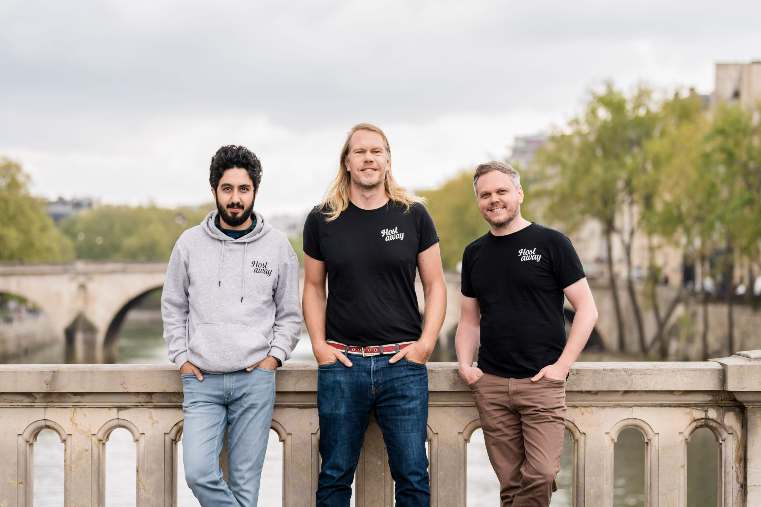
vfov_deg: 15.2
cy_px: 254
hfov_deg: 22.6
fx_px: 1901
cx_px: 380
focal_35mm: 90
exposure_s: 1/1000
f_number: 2.8
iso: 320
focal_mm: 90
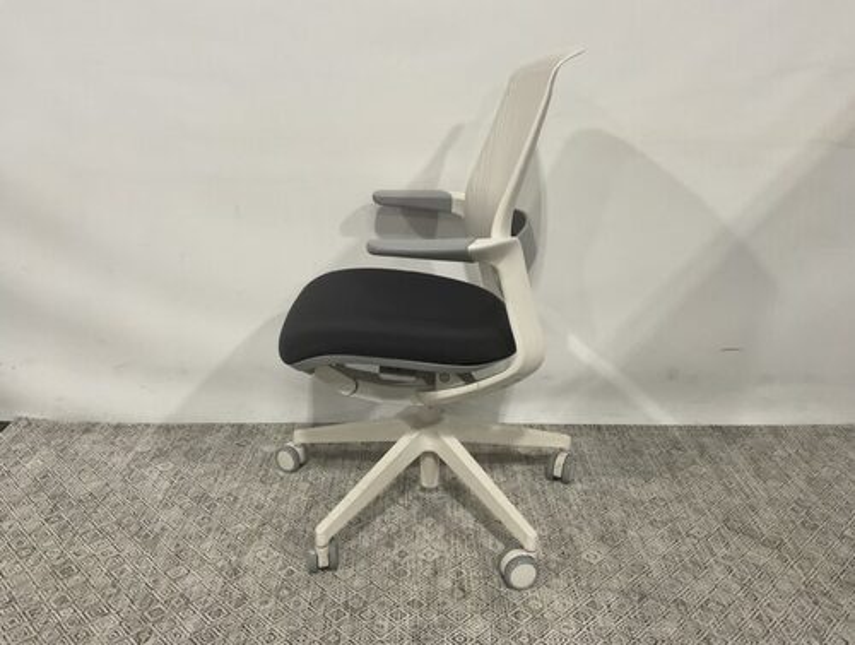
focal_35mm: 29
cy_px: 322
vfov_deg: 48.4
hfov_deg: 61.6
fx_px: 718
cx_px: 428
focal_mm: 3
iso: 100
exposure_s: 1/60
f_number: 1.8
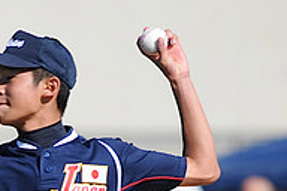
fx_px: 10817
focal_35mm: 1357
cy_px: 268
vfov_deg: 1.0
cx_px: 24
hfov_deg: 1.5
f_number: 4
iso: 200
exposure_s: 1/2000
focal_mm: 300
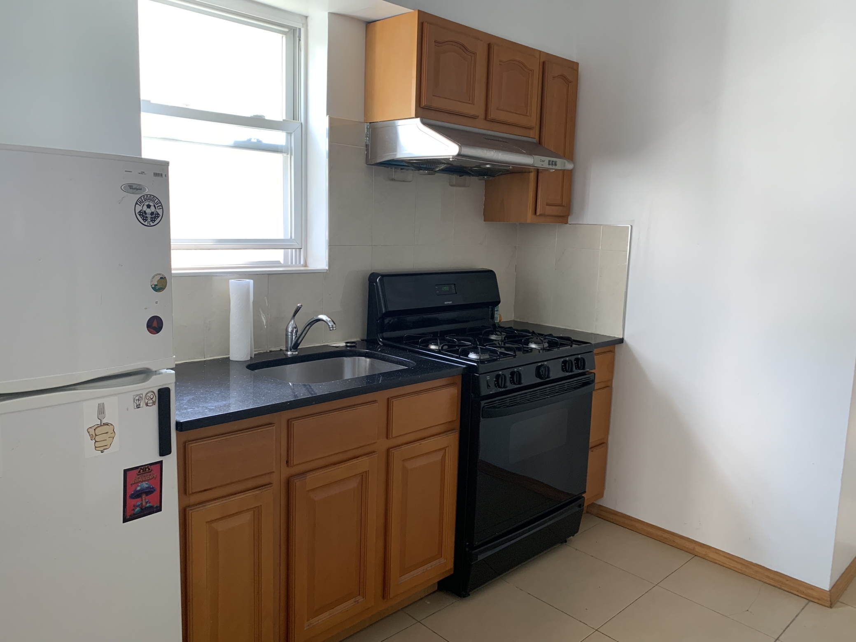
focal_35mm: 26
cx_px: 428
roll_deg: -1.5
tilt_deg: -8.0
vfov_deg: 53.1
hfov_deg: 67.3
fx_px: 643
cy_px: 321
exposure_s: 1/66
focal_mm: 4.25
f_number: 1.8
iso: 100
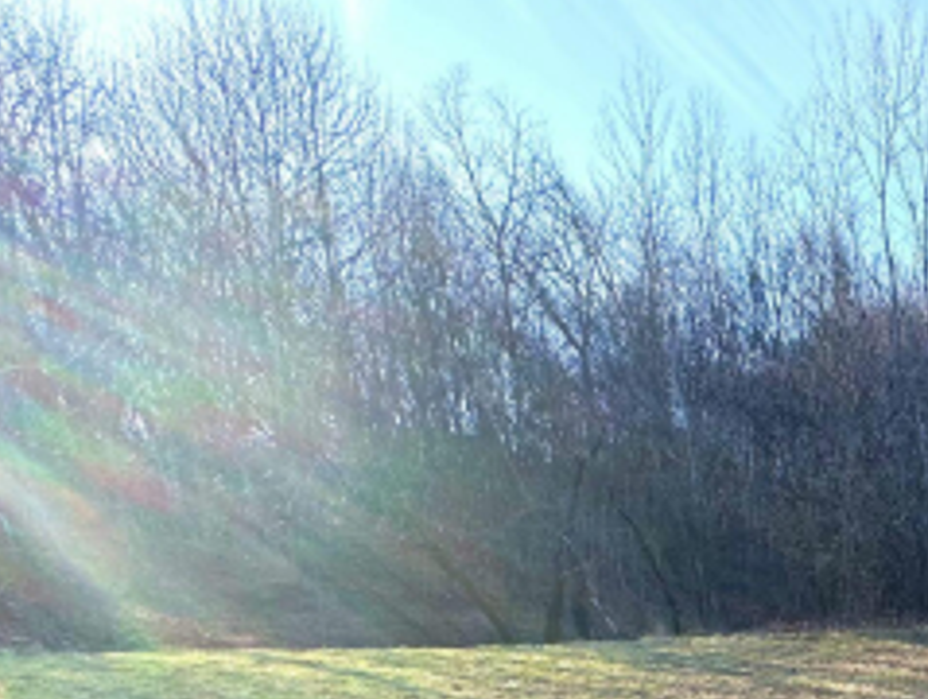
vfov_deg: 29.7
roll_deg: -2.3
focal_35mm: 39
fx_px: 1047
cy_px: 905
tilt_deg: -9.5
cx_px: 1244
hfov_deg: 33.1
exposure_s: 1/337
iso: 40
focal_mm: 2.22
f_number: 2.2
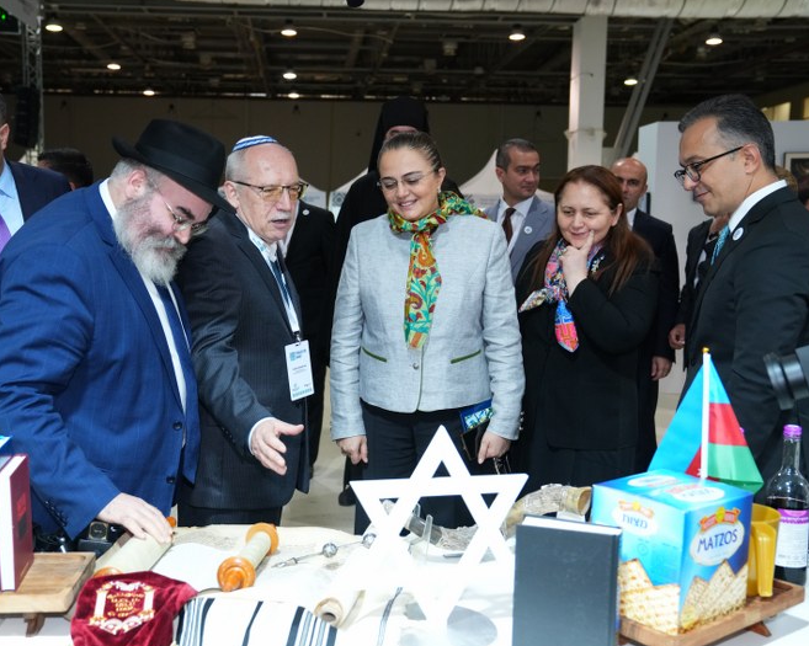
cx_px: 350
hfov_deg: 45.7
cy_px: 323
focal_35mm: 40
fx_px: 957
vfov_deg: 37.3
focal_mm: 35
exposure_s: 1/200
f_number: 4
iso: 2500
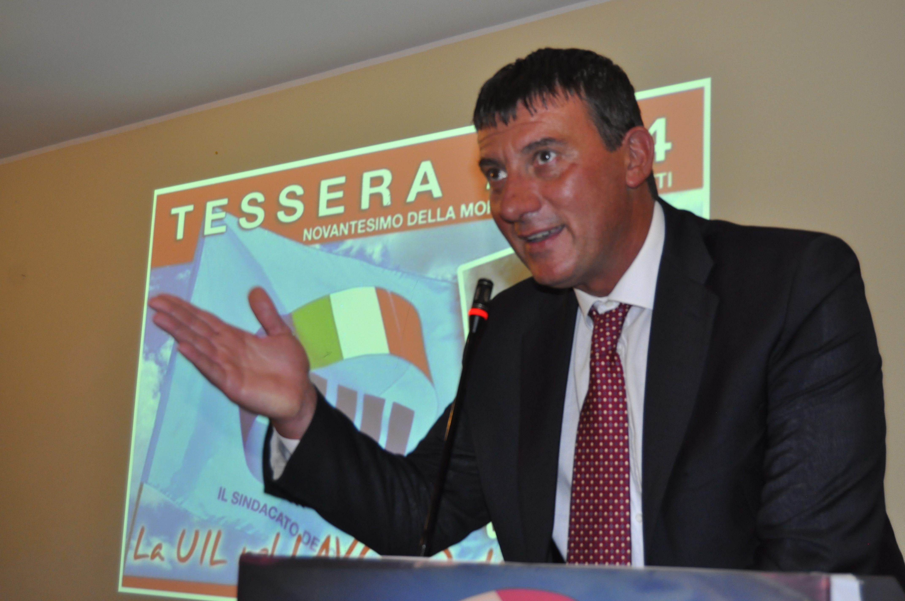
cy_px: 300
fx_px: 1318
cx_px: 452
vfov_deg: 25.7
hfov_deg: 37.9
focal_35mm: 52
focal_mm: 35
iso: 800
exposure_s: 1/60
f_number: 4.5
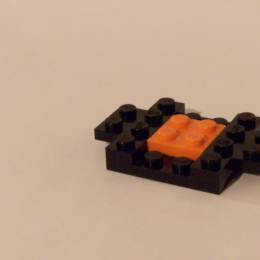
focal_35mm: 99
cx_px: 189
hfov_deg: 17.5
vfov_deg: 17.6
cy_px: 125
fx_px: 841
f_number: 8
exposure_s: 1/2
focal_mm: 12.4
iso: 400
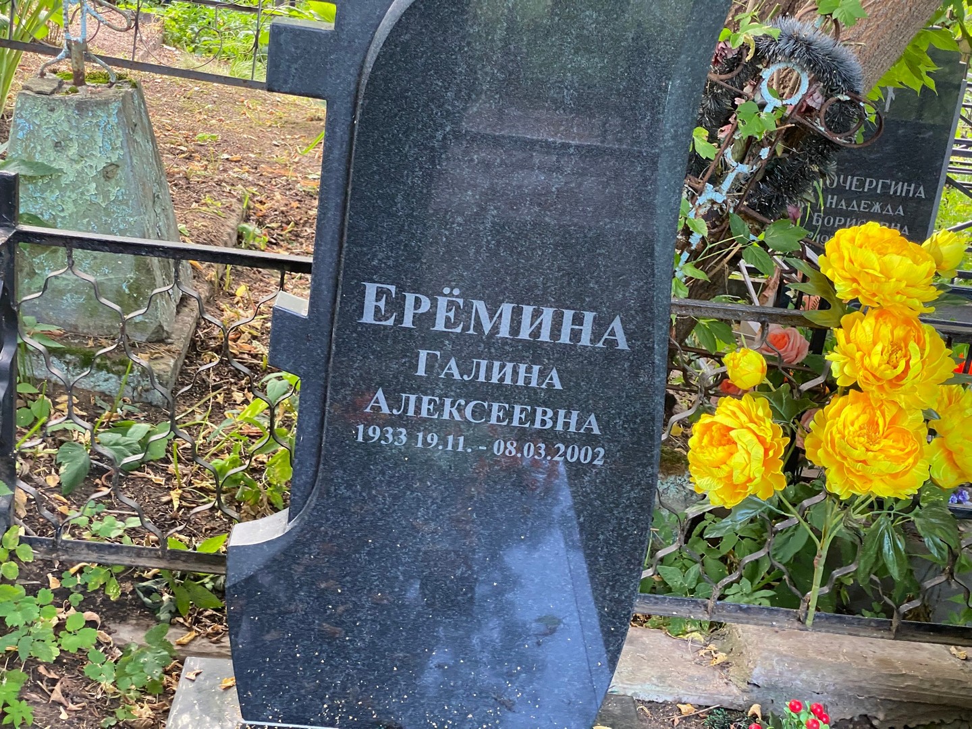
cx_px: 486
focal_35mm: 52
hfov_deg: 36.8
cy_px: 364
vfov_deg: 28.0
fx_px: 1460
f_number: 2
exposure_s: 1/70
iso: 160
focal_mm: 6
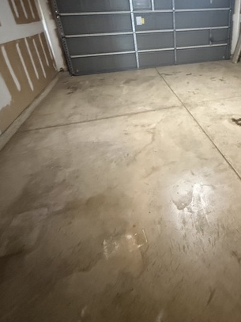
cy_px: 100
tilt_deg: -26.0
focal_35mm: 22
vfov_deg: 73.4
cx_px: 179
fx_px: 204
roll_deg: +3.2
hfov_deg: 58.1
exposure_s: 1/60
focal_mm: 2.22
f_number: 2.2
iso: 1250
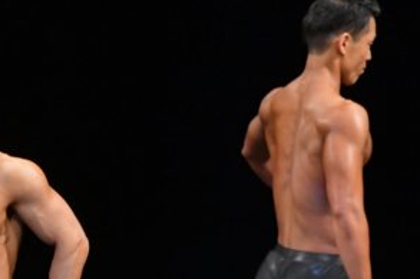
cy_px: 343
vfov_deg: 1.9
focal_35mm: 715
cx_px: -80
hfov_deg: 2.9
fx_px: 8337
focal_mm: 180
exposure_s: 1/400
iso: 3200
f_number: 5.6
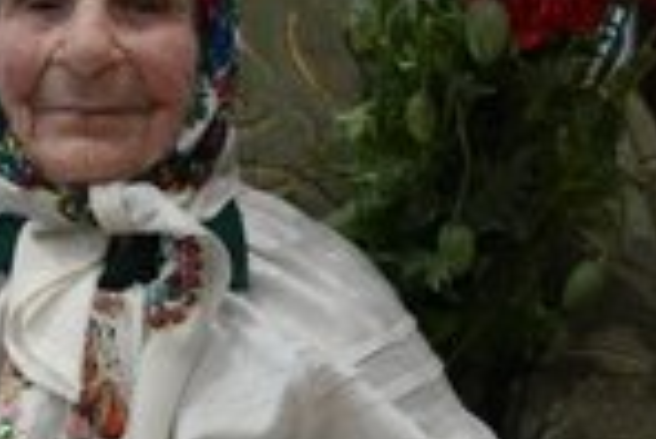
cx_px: 106
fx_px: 2462
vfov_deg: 10.2
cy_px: 215
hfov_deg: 15.1
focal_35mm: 135
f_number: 4
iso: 8000
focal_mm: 50
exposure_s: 1/160
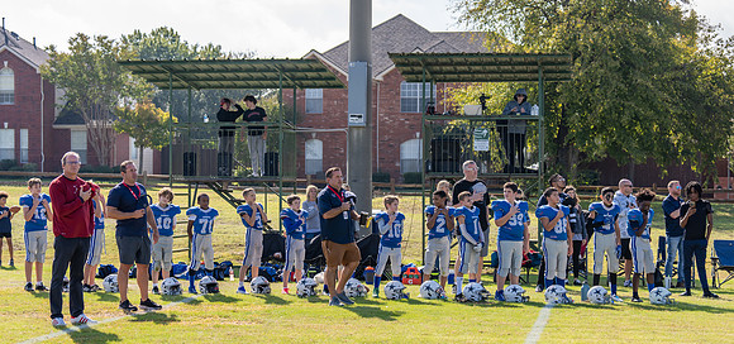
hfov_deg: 27.4
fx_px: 1508
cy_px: 243
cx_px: 367
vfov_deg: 13.0
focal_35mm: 80
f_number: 3.5
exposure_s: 1/800
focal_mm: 70
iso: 100
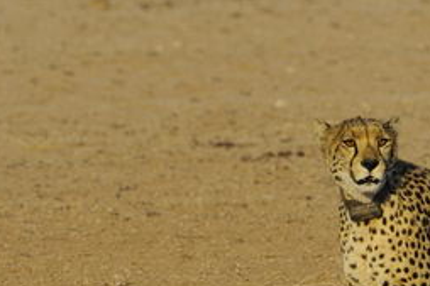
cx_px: 657
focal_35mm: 2361
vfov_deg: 0.6
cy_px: 80
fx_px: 28182
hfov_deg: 0.9
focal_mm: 500
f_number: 8
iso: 200
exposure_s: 1/320
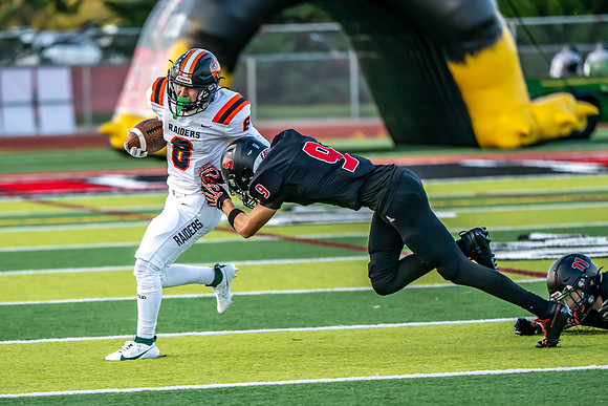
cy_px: 270
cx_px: 222
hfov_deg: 6.0
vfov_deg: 4.0
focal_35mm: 345
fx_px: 5822
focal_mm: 200
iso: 450
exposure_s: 1/1000
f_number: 2.8
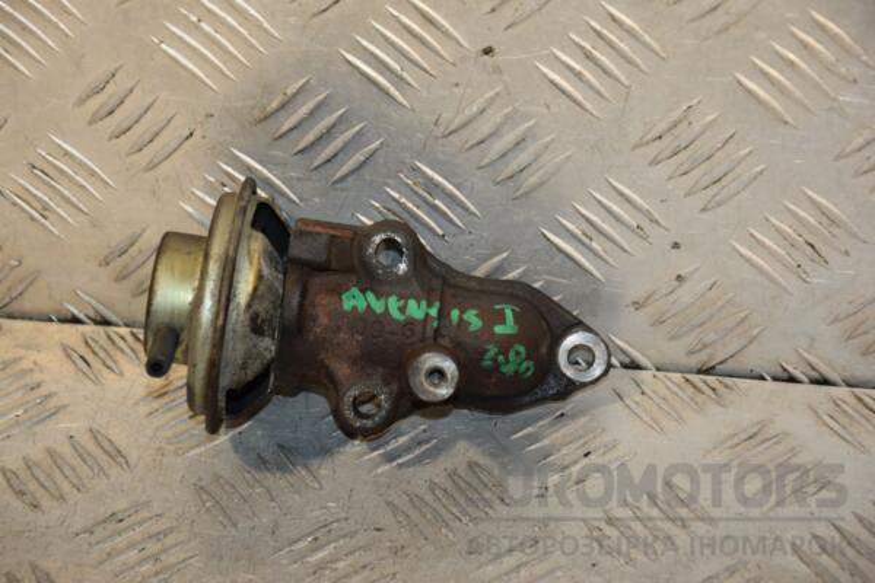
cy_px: 292
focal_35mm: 128
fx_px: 3099
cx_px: 438
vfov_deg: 10.8
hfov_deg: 16.1
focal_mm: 85
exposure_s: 1/200
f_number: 5.6
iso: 800
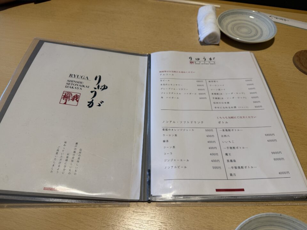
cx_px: 154
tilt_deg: -52.9
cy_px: 115
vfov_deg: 56.8
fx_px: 213
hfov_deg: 71.6
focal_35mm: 24
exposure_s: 1/60
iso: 125
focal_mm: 6.76
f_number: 1.78
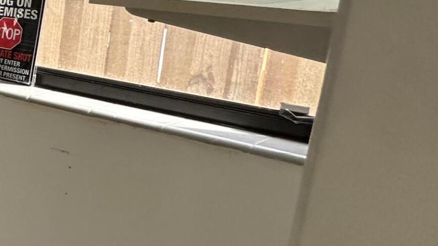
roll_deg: +0.1
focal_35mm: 53
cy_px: 60
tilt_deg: -10.0
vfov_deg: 22.4
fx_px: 615
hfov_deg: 23.5
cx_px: -320
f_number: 2.2
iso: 200
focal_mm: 2.22
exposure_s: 1/120
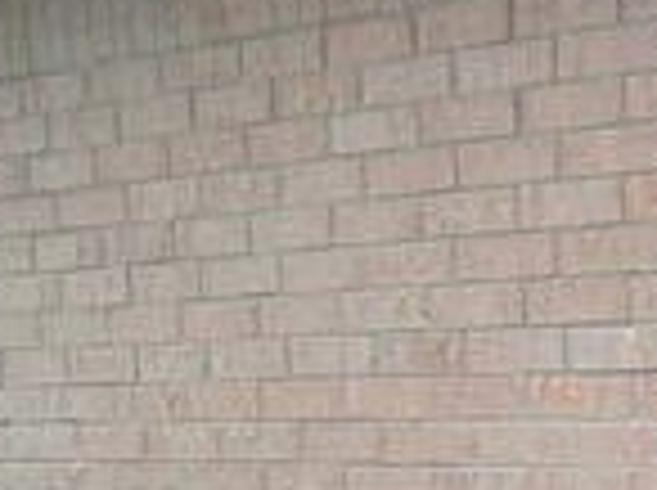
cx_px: 1156
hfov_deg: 14.3
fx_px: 2331
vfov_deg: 11.2
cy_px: 868
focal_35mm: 123
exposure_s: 1/250
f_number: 3.5
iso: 80
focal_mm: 5
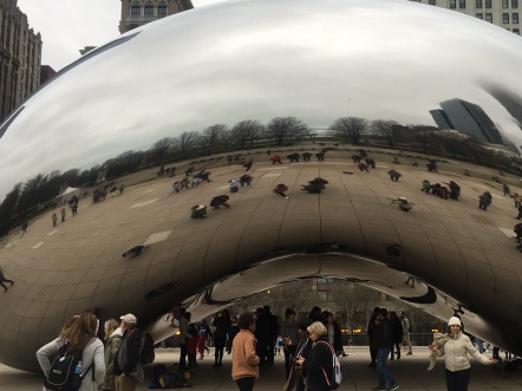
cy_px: 216
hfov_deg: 44.5
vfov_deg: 34.3
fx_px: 633
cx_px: 325
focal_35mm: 42
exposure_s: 1/158
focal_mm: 4.15
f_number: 2.2
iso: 25
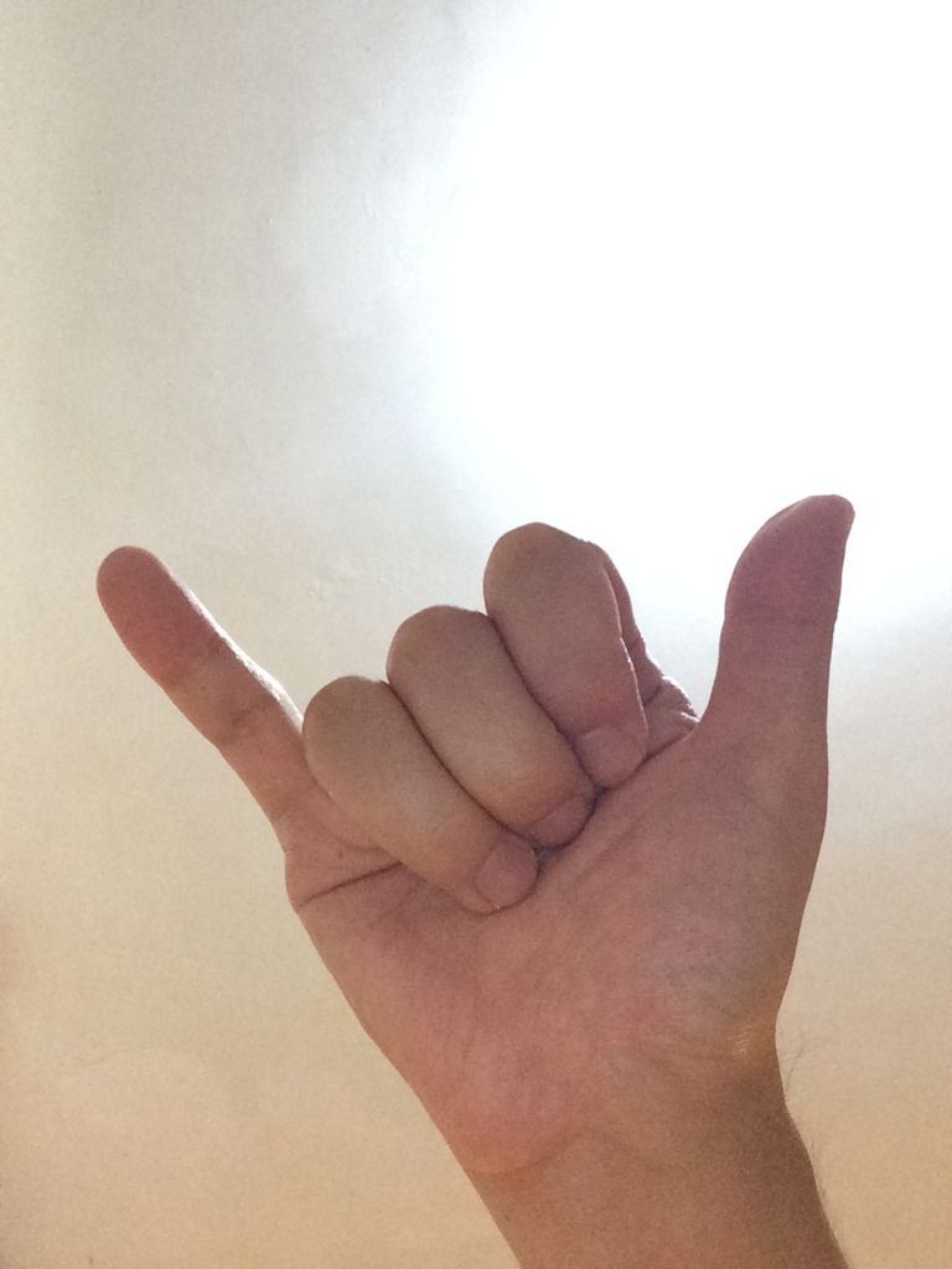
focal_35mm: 31
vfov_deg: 58.4
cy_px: 634
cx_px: 476
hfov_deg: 45.4
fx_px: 1137
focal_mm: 2.15
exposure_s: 1/25
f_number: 2.4
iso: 500
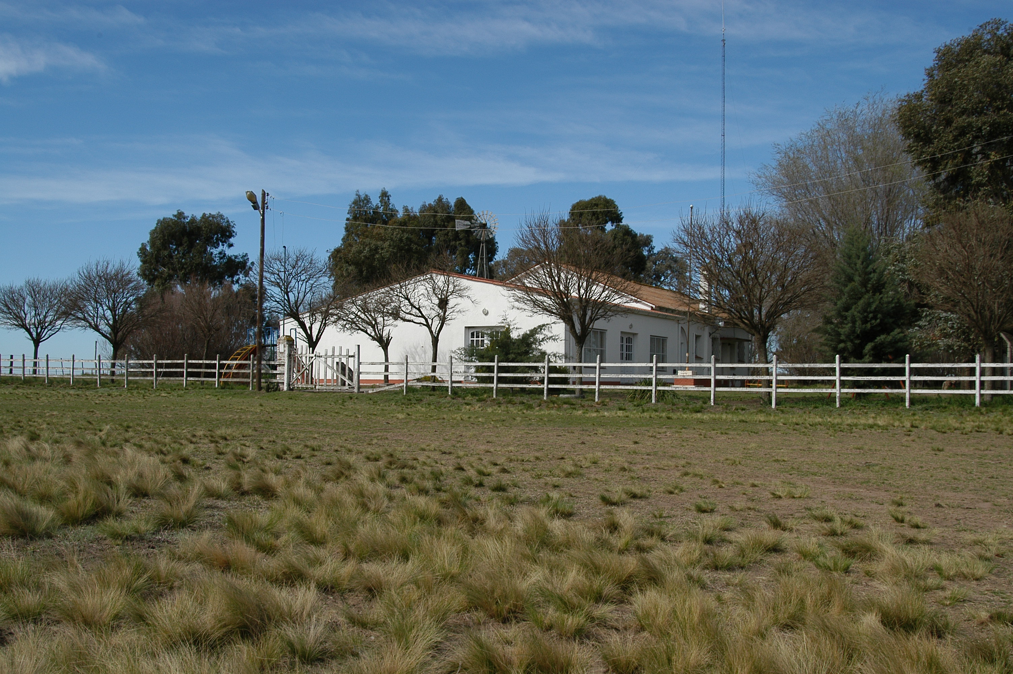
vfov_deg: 36.8
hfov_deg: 53.2
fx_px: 1012
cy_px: 337
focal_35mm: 36
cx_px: 506
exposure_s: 1/350
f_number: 10
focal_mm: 24
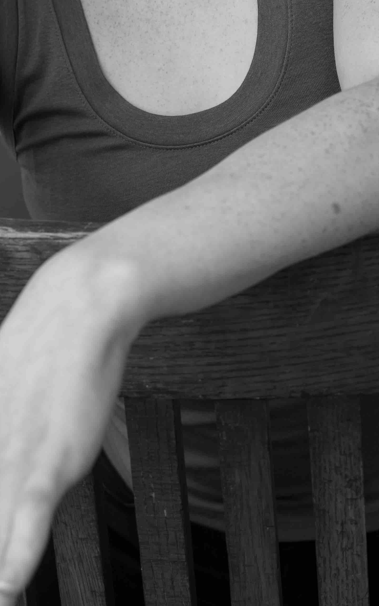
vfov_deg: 19.1
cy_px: 99
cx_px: 158
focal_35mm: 108
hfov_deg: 12.1
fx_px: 1783
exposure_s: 1/160
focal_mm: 38.3
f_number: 4
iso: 100
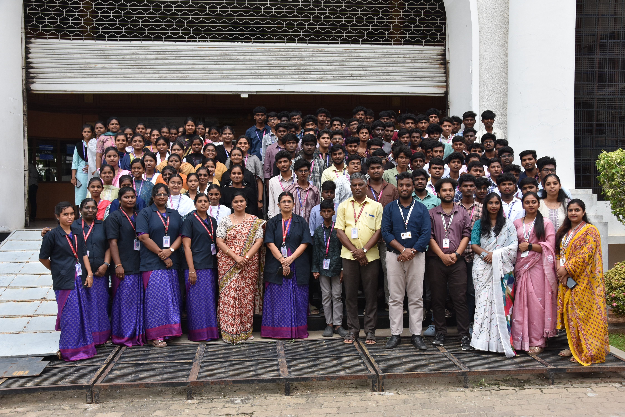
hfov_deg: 53.1
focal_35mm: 36
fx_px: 625
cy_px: 208
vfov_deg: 36.9
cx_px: 312
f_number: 8
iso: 500
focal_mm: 24
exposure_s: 1/500
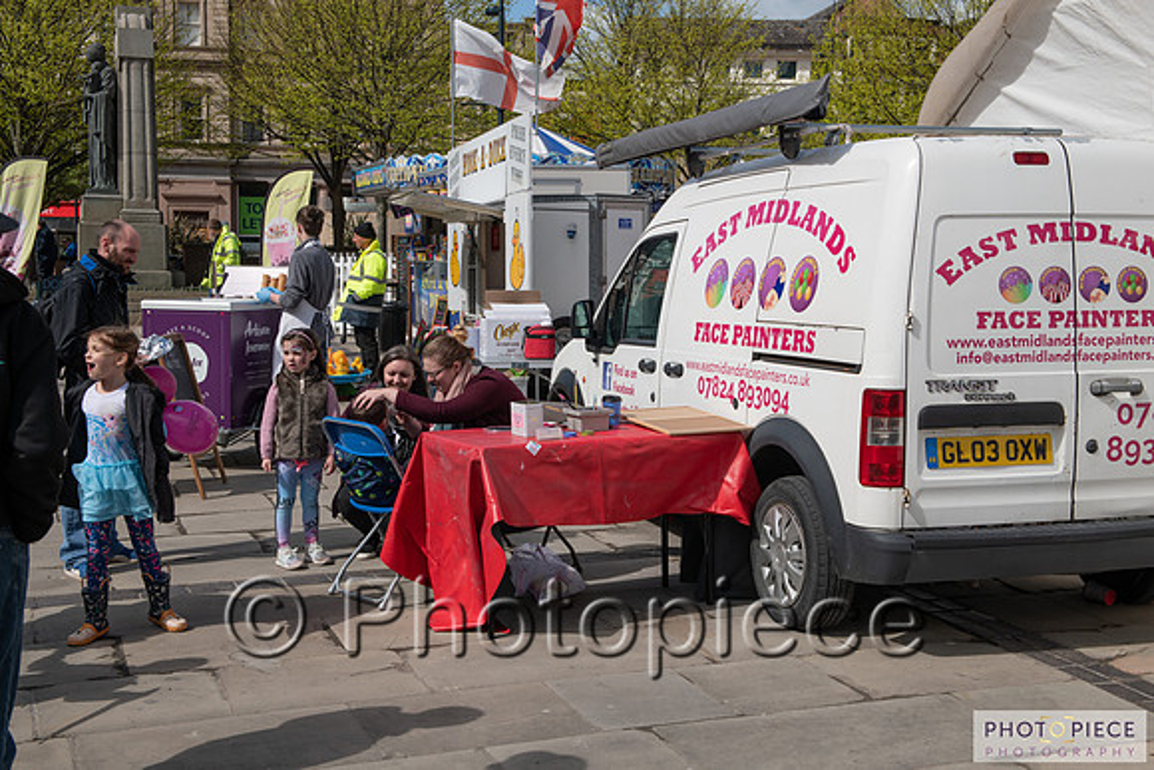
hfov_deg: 41.9
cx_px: 577
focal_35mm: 47
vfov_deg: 28.6
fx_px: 1508
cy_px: 385
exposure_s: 1/800
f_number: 7.1
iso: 110
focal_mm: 44
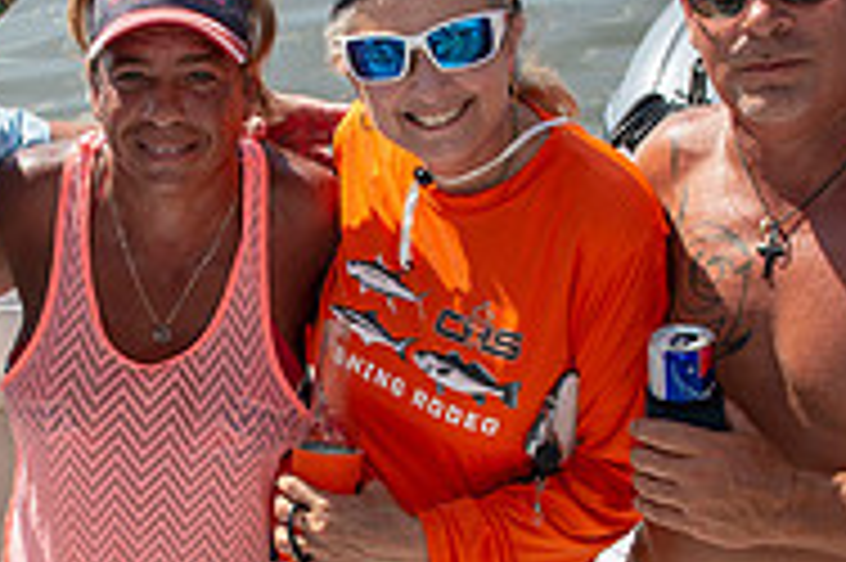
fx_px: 1737
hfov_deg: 27.2
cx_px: 302
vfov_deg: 18.4
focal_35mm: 74
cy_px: 360
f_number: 6.3
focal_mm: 24
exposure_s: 1/250
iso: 50
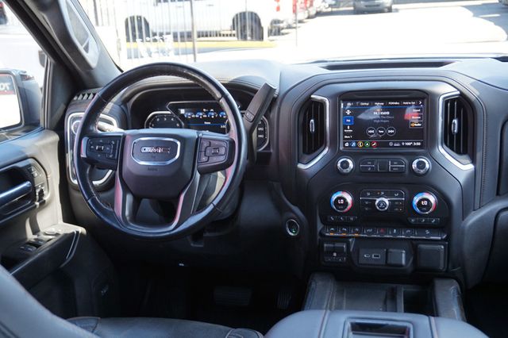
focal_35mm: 39
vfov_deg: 34.2
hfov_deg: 49.6
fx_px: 550
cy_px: 169
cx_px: 254
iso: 250
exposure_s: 1/60
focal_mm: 26
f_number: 4.5
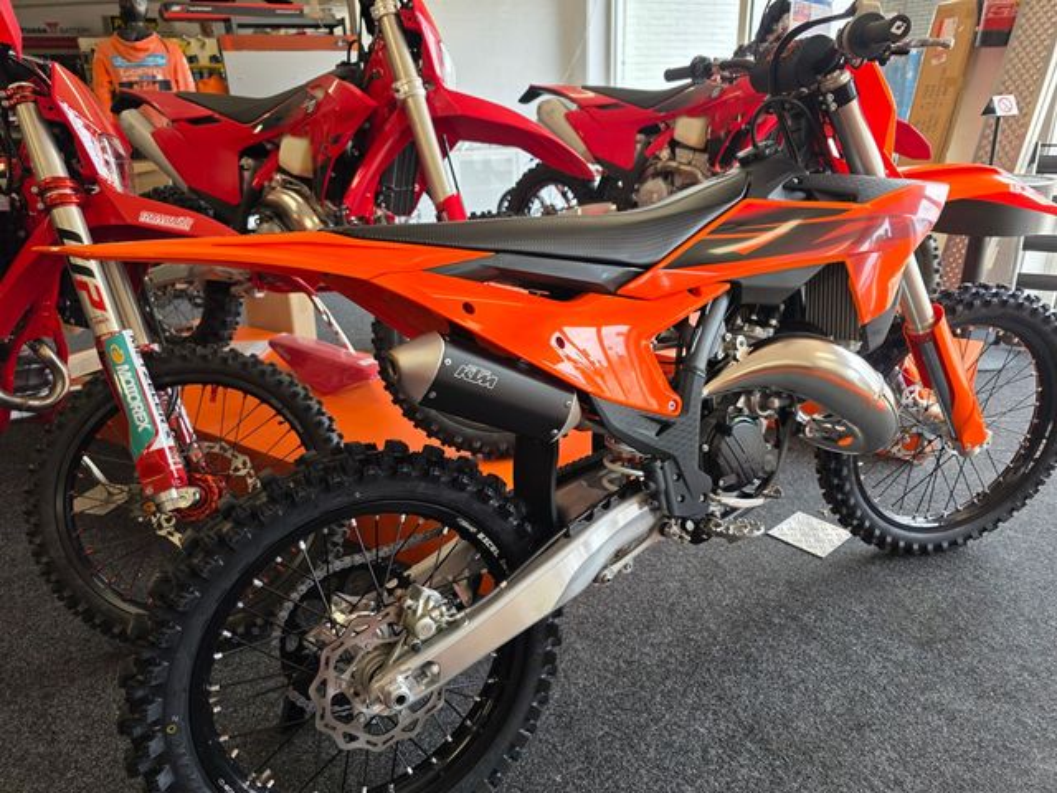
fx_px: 702
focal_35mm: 23
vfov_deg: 58.9
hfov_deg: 73.9
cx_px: 528
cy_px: 396
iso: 40
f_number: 1.7
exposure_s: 1/100
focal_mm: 6.3
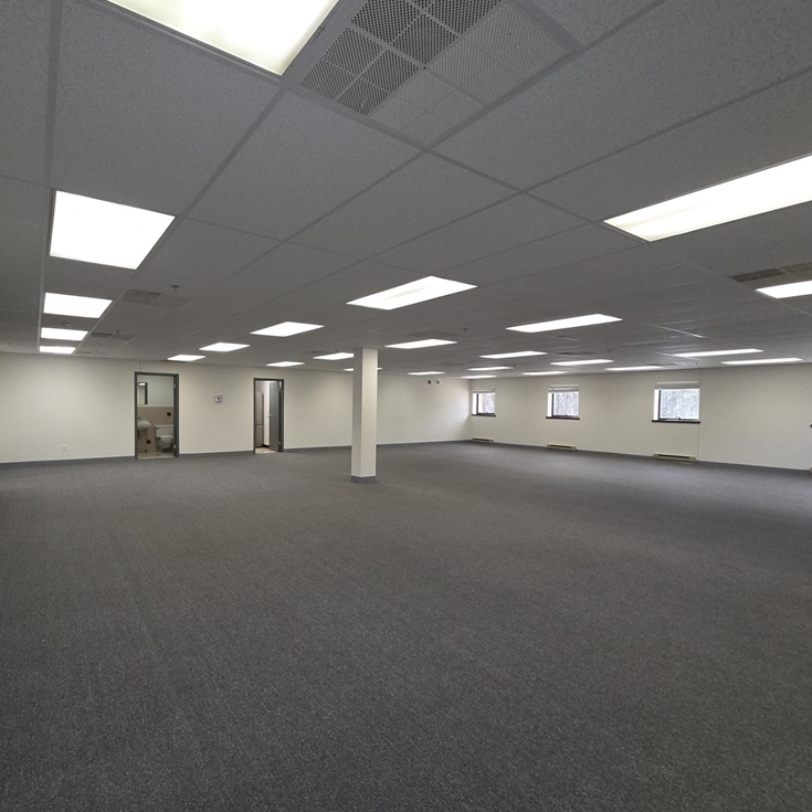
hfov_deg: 86.7
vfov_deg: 87.4
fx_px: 425
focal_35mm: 16
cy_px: 418
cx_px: 339
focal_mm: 2.2
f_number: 2.2
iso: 160
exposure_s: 1/60
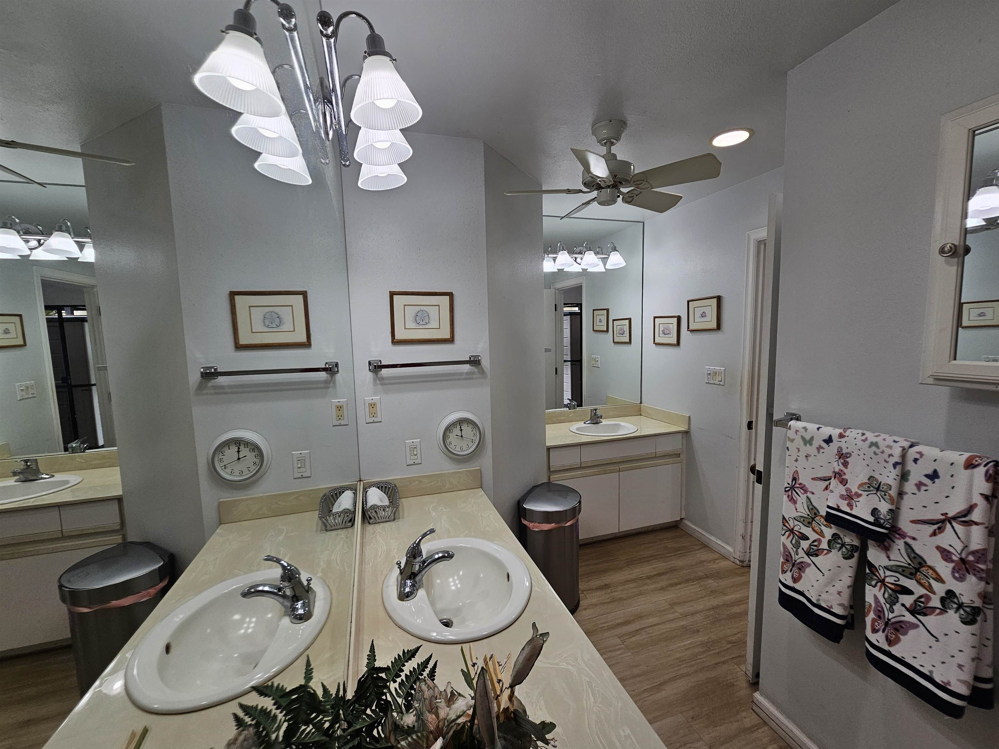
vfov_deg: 89.9
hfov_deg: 106.2
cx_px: 500
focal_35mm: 13
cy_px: 374
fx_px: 375
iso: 50
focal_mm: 2.2
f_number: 2.2
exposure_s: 1/121
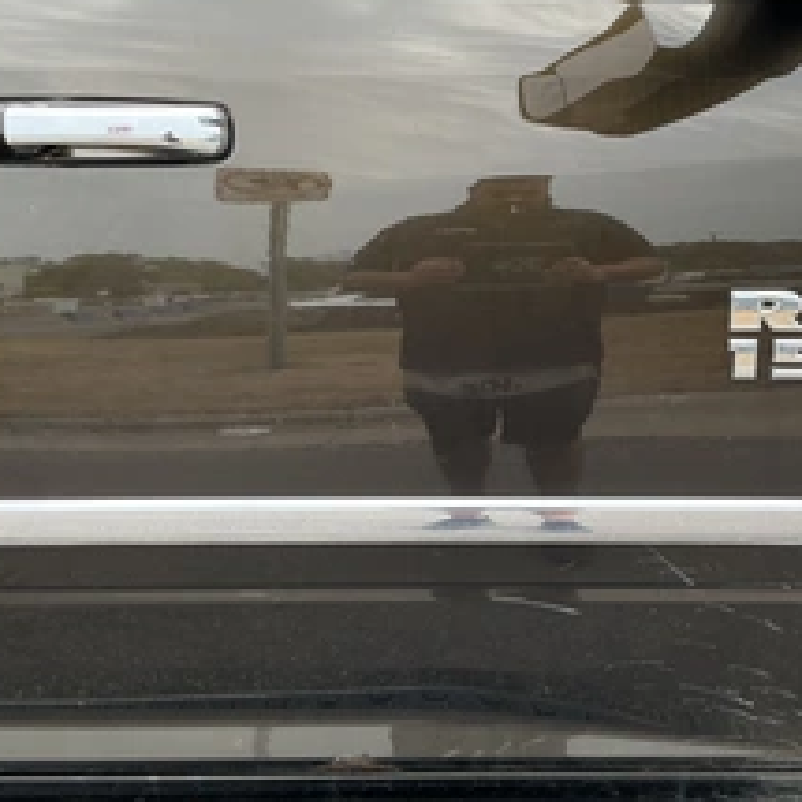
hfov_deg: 36.7
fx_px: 1206
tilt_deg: -10.4
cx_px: 451
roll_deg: +1.3
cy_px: 384
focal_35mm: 46
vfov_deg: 36.8
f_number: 1.8
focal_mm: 3
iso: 25
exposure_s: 1/295
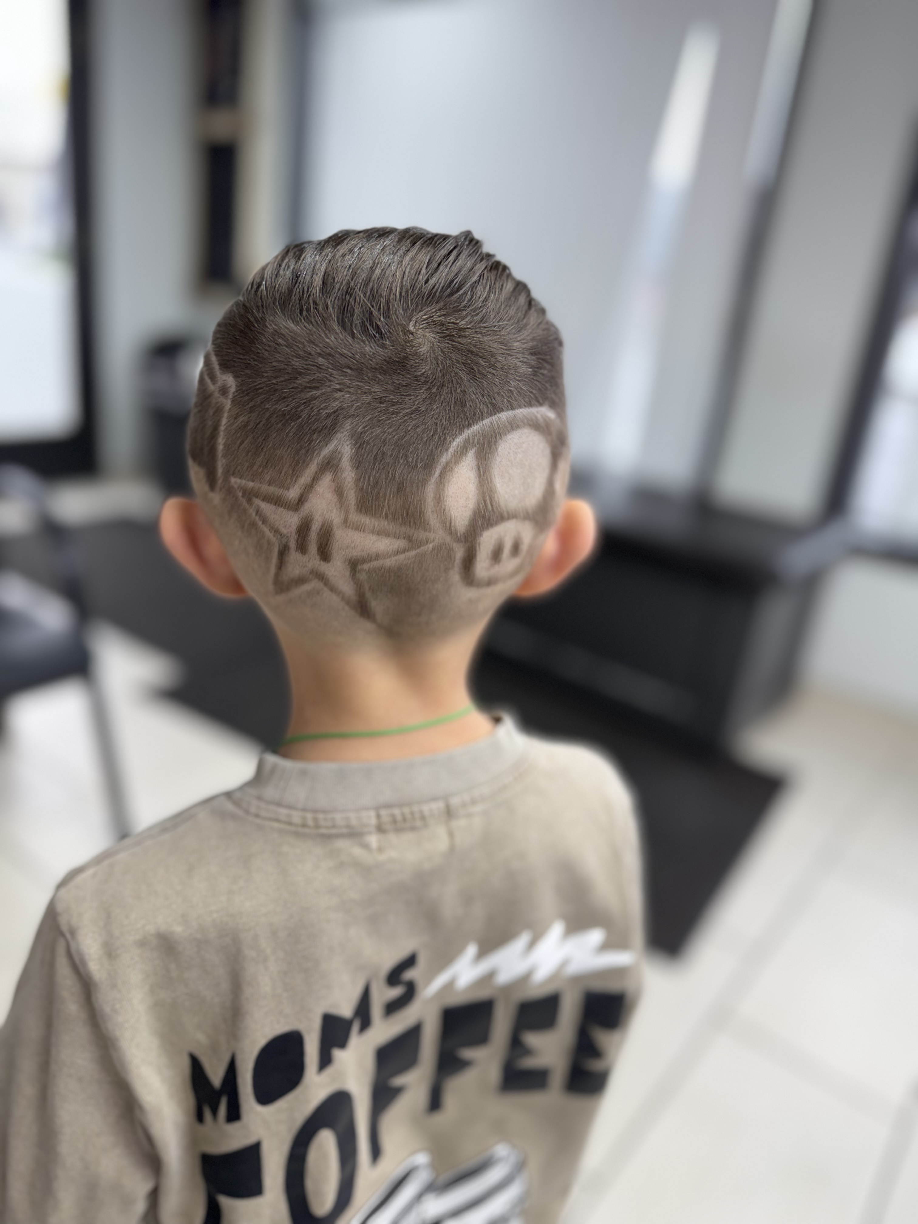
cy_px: 612
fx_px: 849
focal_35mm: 24
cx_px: 459
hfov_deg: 56.8
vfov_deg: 71.6
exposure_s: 1/120
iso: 80
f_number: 1.78
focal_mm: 6.76
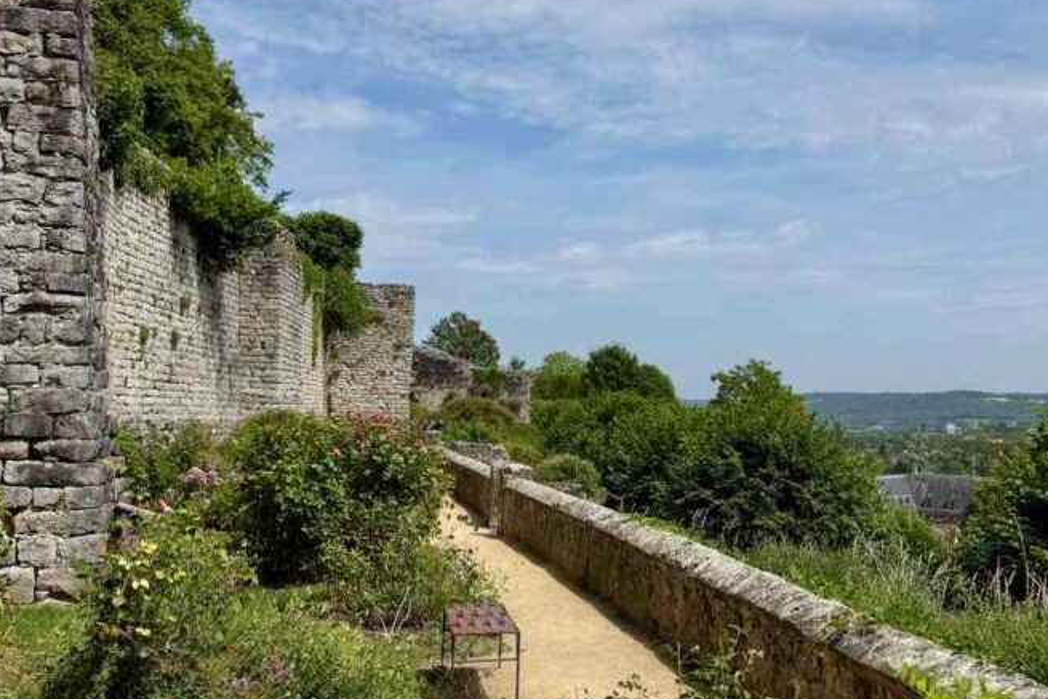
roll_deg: -1.0
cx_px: 672
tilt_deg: +7.9
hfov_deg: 48.9
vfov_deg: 33.9
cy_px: 235
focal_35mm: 39
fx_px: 1136
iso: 80
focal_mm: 6.76
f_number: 1.78
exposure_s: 1/7353
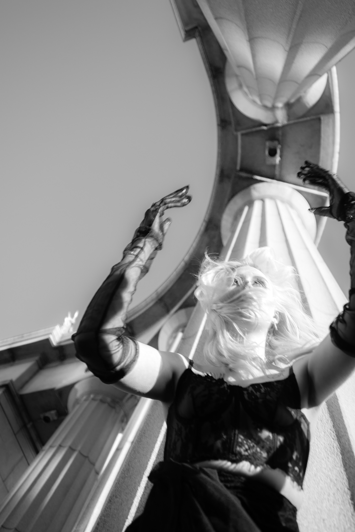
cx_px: 178
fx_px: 502
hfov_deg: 38.9
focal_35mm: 34
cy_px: 266
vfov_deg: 55.8
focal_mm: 34
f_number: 4
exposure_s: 1/180
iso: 125
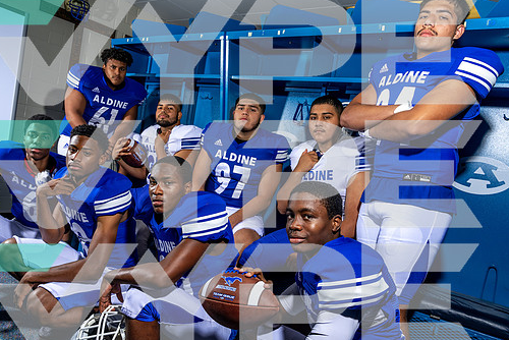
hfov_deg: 63.4
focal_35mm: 29
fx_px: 410
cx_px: 223
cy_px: 175
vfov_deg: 45.0
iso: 100
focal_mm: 25
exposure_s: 1/125
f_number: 8
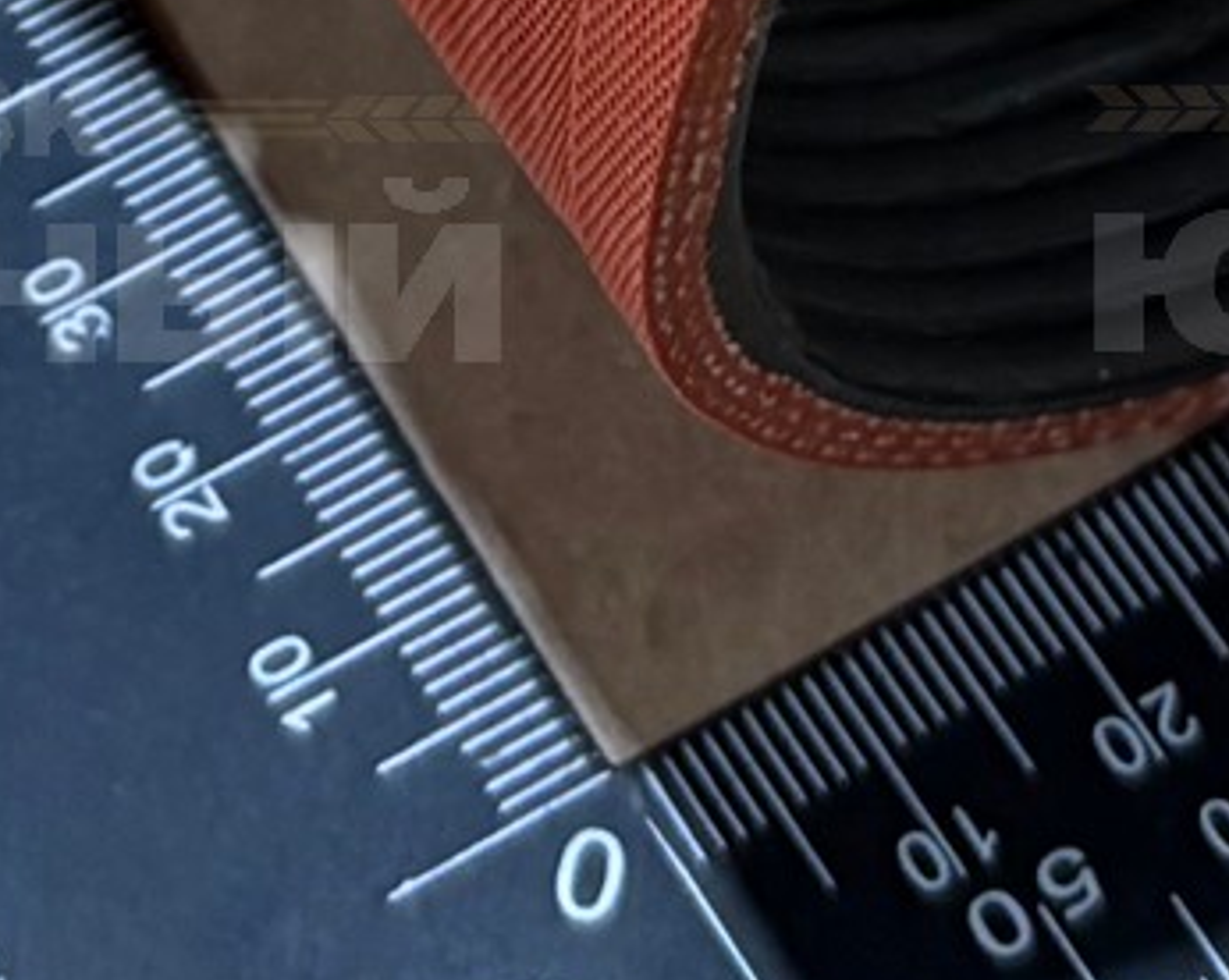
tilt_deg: -48.1
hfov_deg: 13.7
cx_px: 810
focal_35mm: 141
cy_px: -1534
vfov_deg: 9.5
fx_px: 5123
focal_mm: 5.96
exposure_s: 1/50
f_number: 1.6
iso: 250
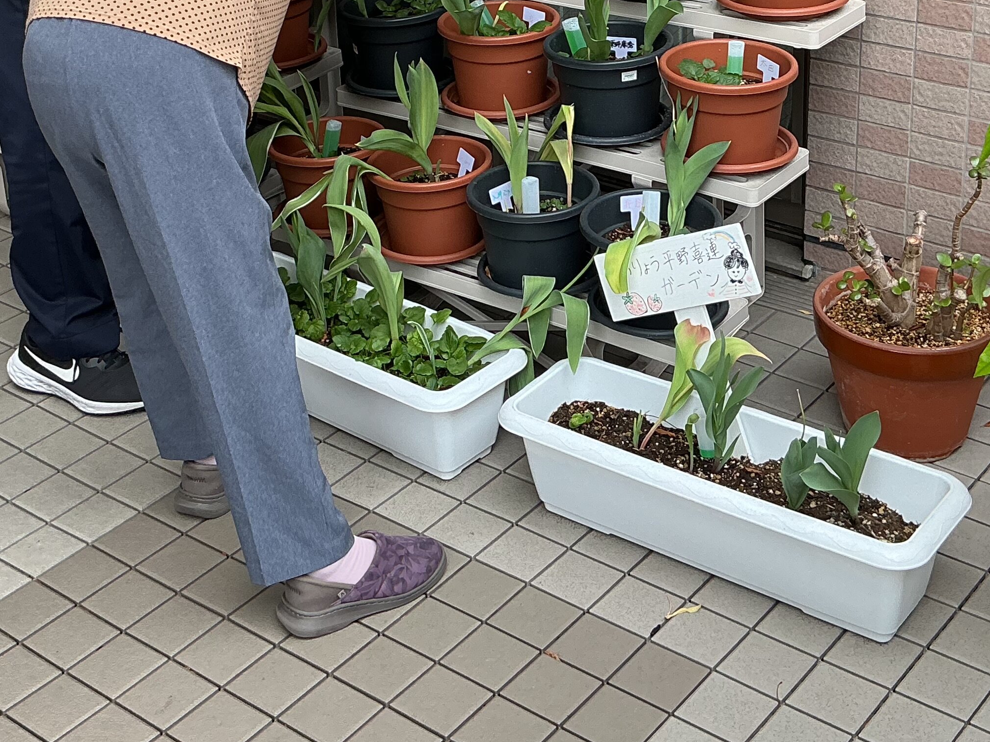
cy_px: 42
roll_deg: +3.7
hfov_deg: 33.2
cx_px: 447
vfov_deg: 24.3
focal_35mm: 58
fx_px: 1659
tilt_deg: -18.8
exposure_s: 1/120
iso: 20
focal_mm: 3
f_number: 1.8
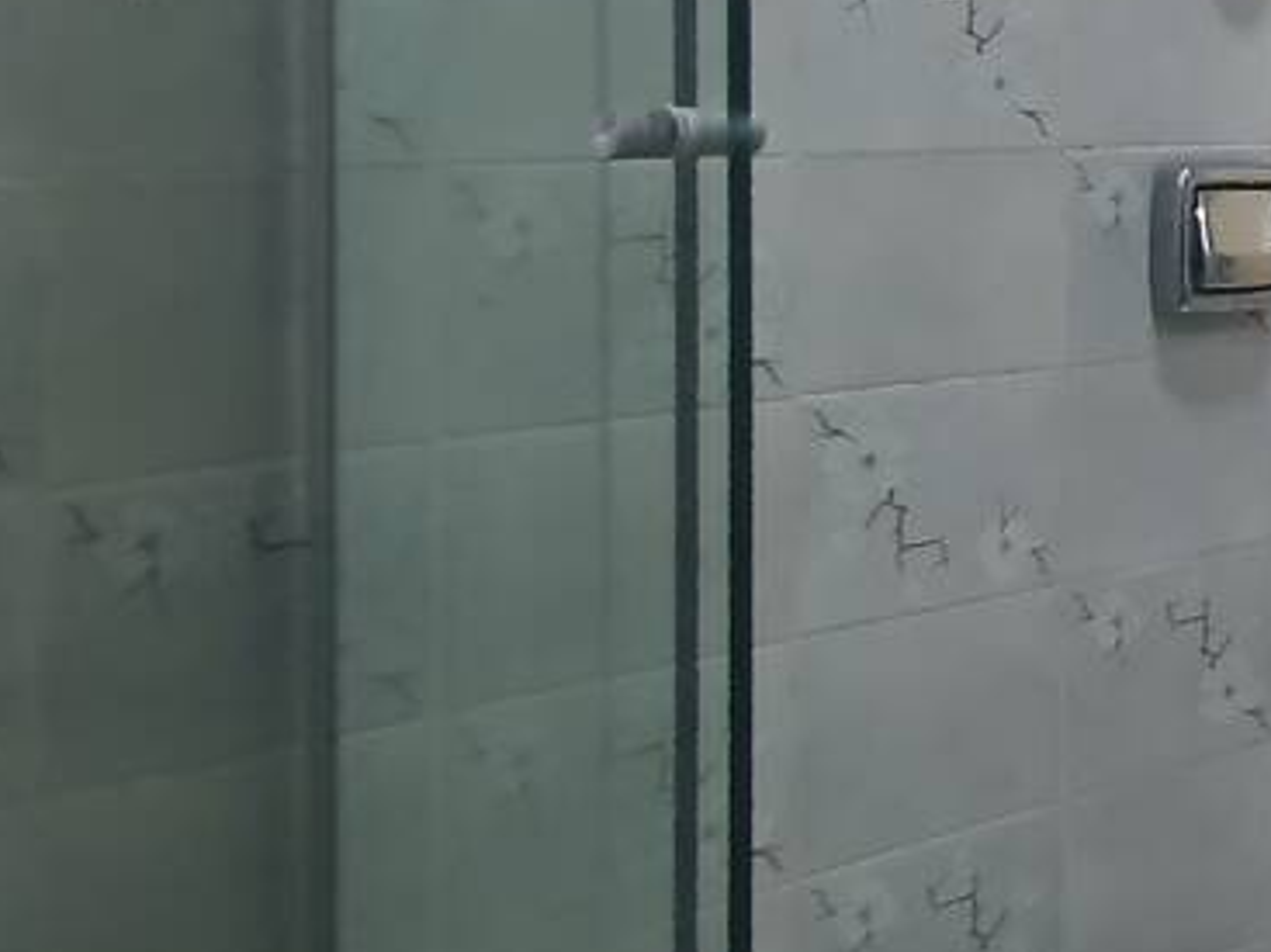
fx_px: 1872
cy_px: 48
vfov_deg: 27.3
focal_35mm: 51
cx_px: 2473
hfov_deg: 20.2
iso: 200
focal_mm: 1.8
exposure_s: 1/60
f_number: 2.2
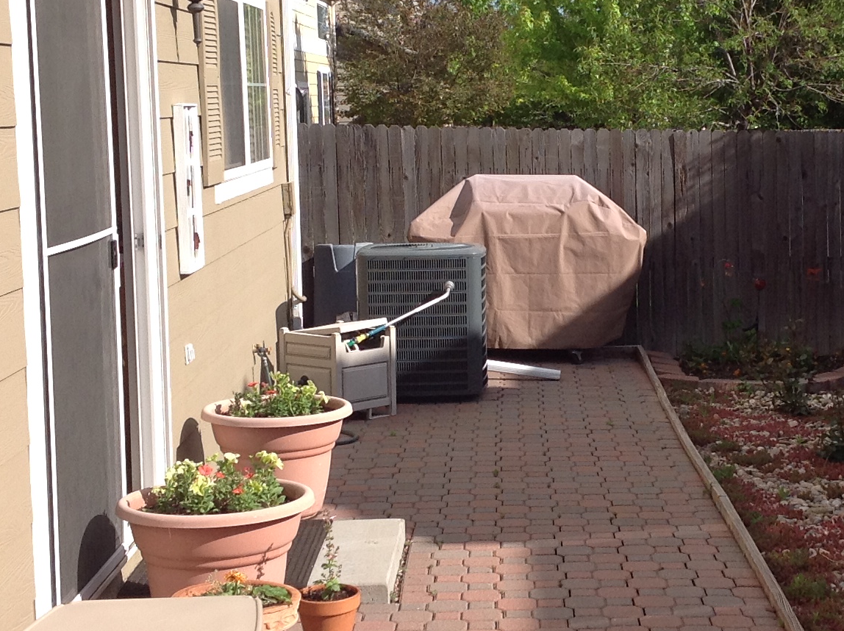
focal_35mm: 79
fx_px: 1924
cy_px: 254
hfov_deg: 24.6
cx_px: 584
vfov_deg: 18.6
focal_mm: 4.28
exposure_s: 1/1592
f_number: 2.4
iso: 50
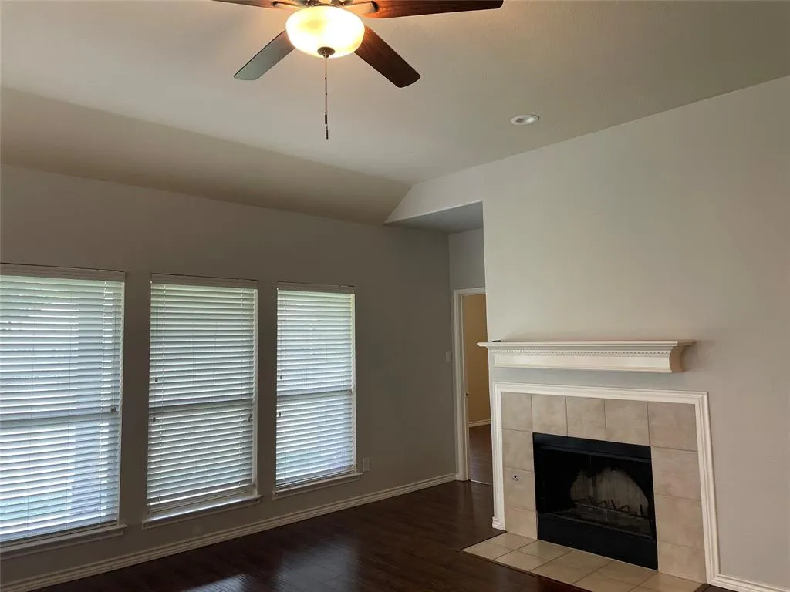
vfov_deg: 53.1
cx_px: 395
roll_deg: +1.2
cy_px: 296
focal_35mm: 26
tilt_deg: +4.8
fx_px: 593
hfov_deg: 67.3
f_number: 1.6
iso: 100
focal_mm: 4.2
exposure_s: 1/120
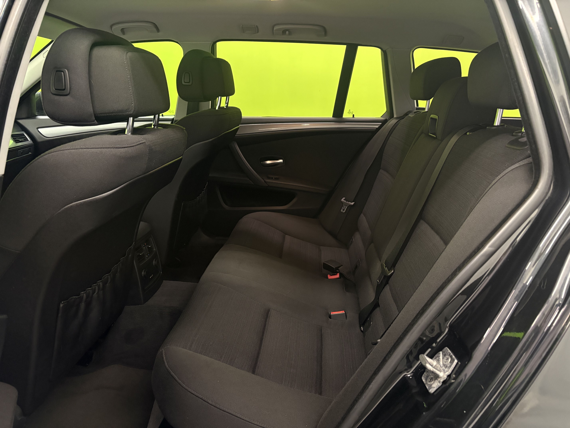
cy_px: 214
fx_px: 428
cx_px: 285
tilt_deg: -15.7
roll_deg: -1.8
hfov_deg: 67.3
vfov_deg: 53.1
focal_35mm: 26
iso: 400
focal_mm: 5.96
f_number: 1.6
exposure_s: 1/50
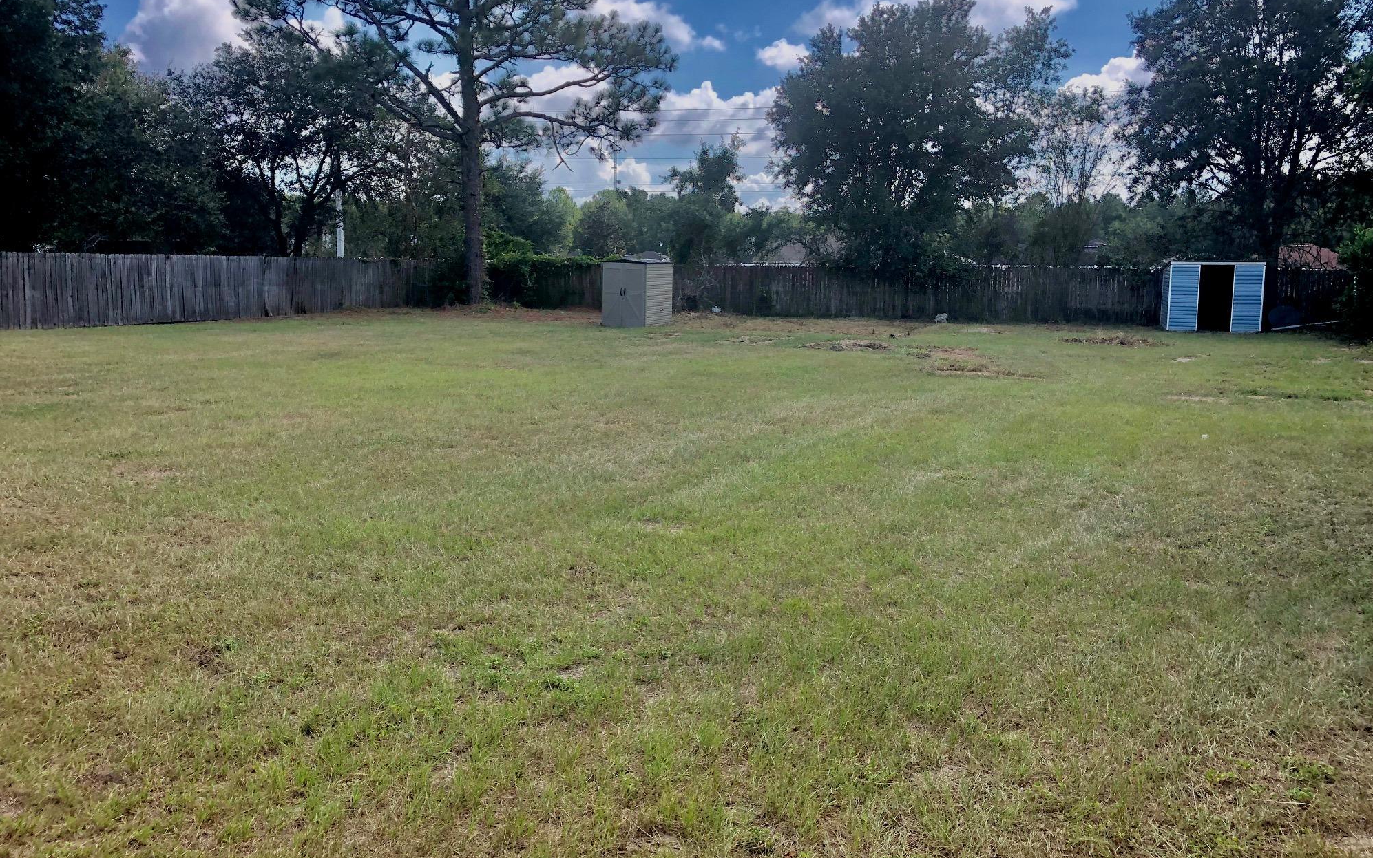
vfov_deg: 41.8
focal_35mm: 30
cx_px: 693
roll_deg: -0.4
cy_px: 414
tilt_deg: -8.7
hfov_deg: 62.9
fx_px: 1123
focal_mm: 3.99
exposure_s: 1/883
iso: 20
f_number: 1.8
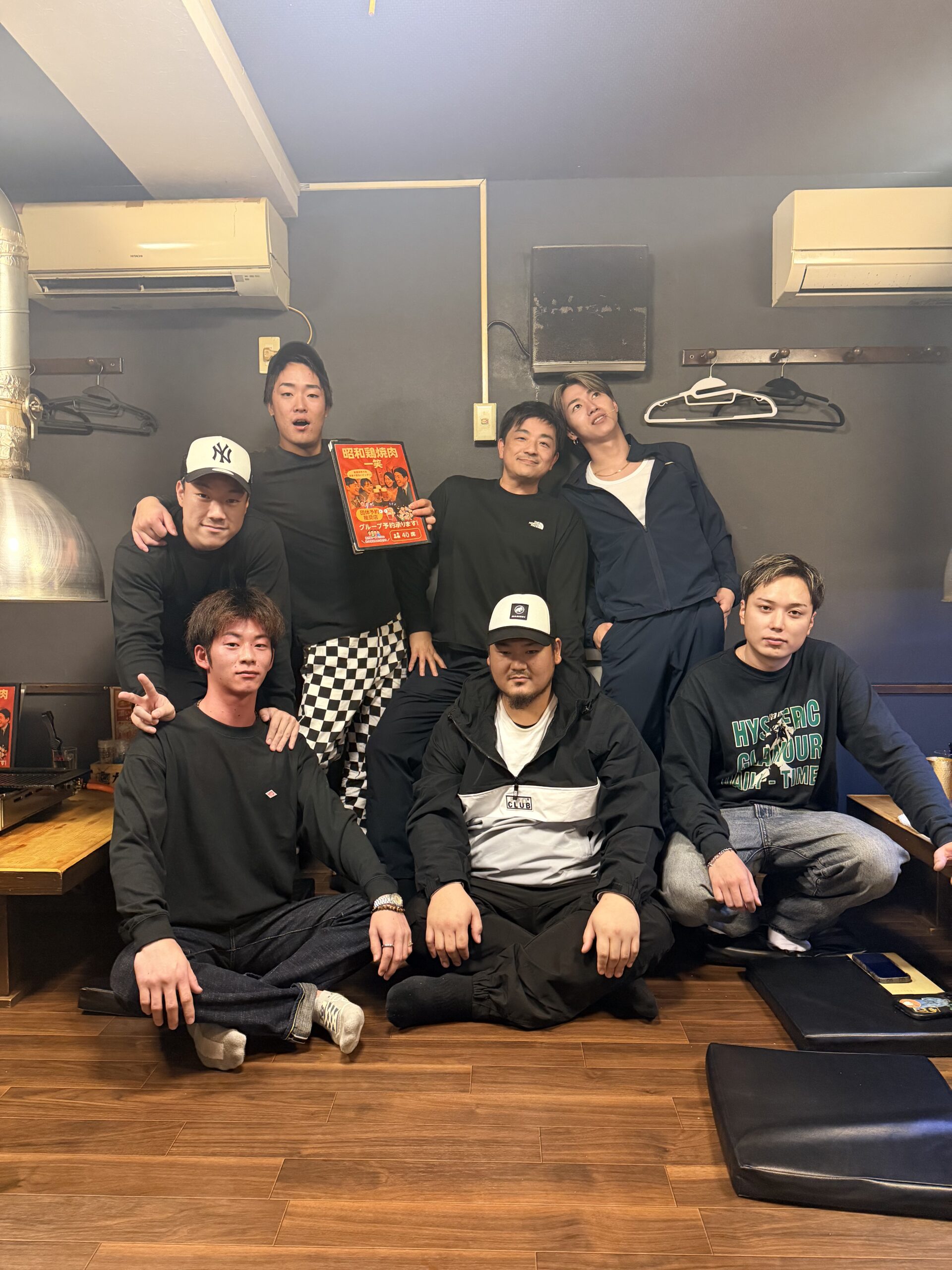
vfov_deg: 71.6
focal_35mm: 24
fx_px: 880
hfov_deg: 56.8
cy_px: 635
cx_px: 476
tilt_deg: -3.1
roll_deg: -0.1
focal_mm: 6.76
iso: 400
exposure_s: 1/60
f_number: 1.78
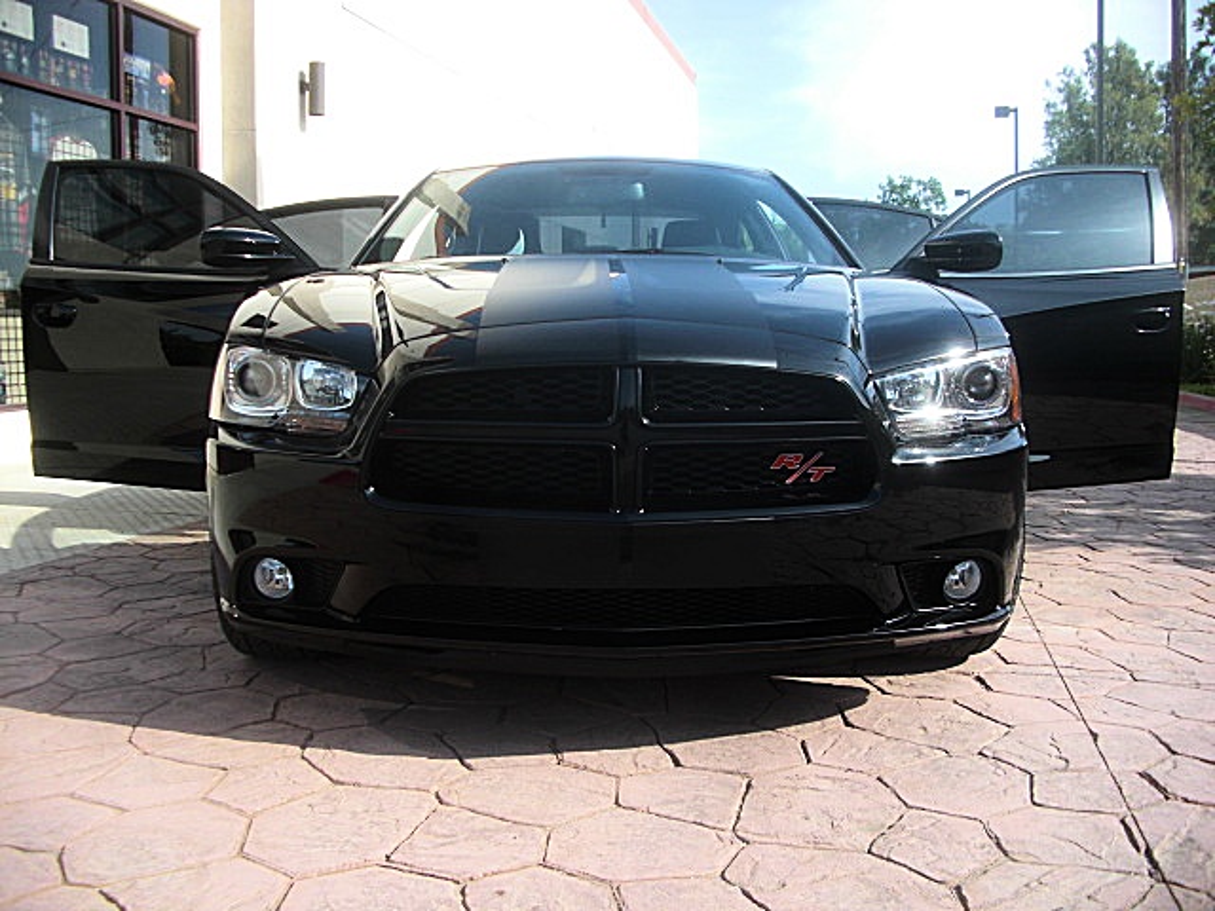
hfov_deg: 51.4
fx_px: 1264
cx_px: 608
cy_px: 456
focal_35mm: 36
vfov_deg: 39.7
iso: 50
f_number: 2.8
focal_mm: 6.3
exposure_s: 1/400
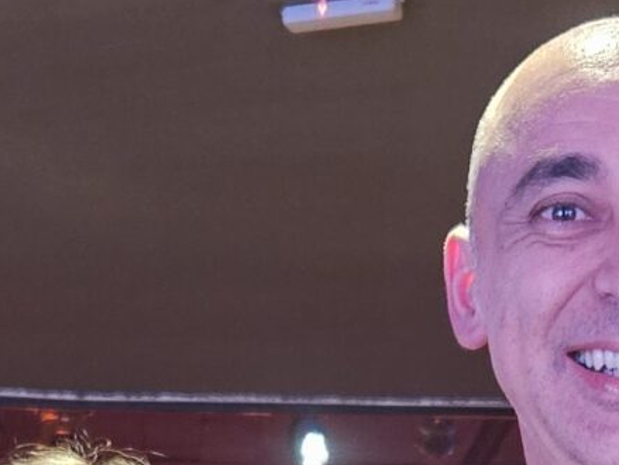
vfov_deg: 9.8
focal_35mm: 134
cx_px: 290
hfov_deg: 14.7
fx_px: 2398
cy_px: 1100
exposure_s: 1/24
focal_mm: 5.4
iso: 500
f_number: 1.8
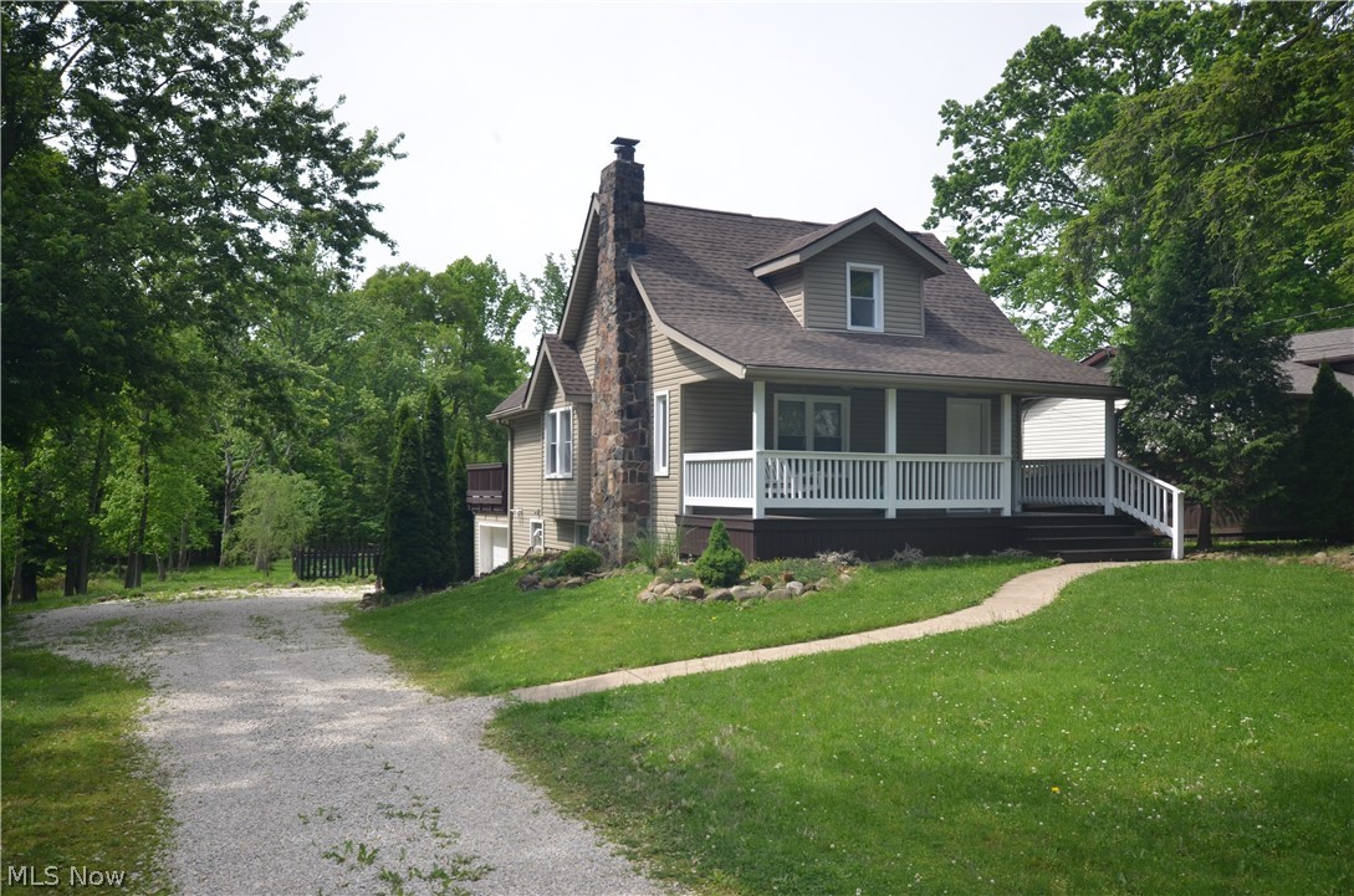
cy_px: 448
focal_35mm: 30
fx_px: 1126
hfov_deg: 62.0
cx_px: 677
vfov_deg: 43.4
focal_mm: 20
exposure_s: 1/250
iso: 180
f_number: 8
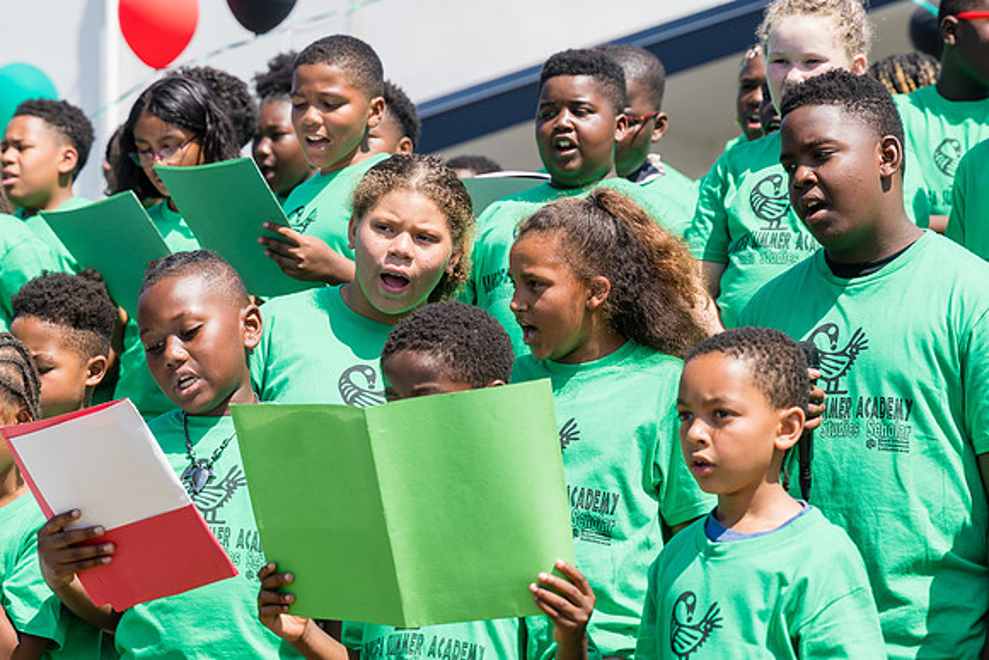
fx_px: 3077
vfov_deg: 12.2
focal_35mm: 112
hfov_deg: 18.3
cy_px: 330
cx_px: 494
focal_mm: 75
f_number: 4
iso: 100
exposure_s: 1/500
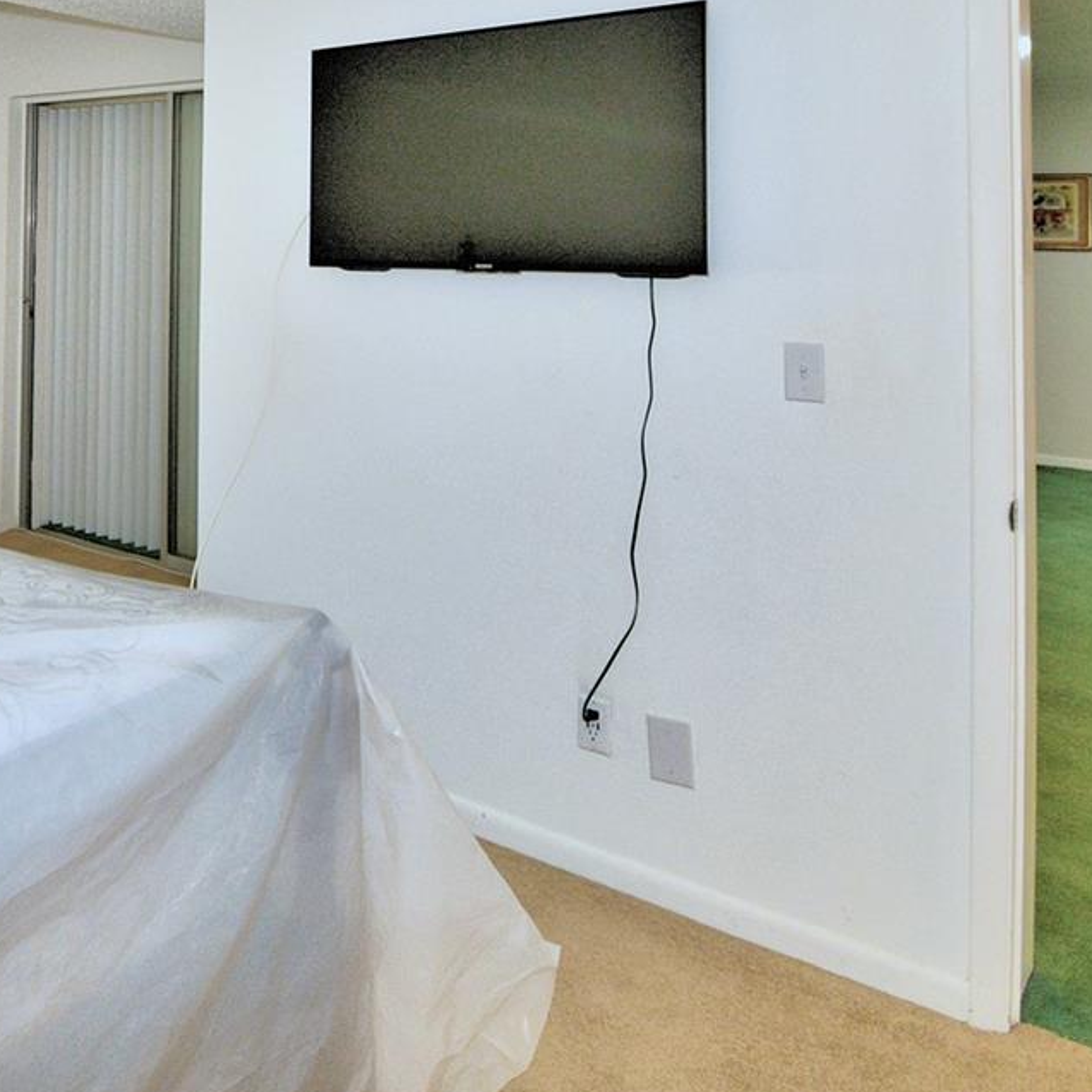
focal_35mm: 32
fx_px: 1142
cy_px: 194
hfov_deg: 46.8
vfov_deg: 47.8
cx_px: 141
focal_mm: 10
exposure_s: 1/50
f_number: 4.5
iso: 200
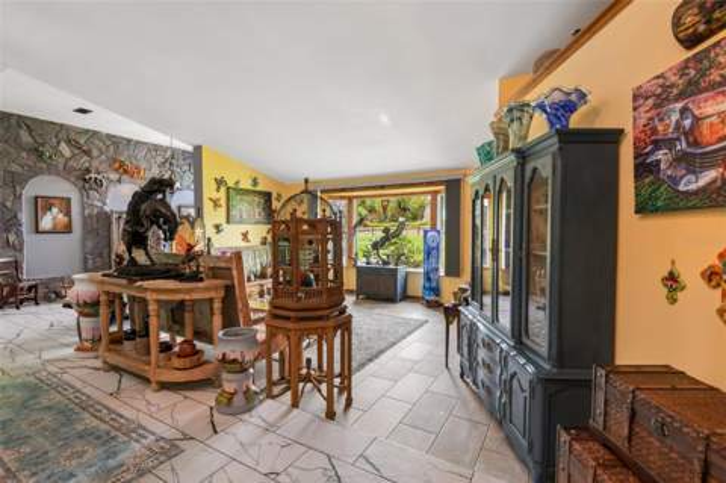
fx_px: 322
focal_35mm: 16
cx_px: 363
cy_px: 242
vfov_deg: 73.6
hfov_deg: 96.8
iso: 400
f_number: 8
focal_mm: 16
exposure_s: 1/10
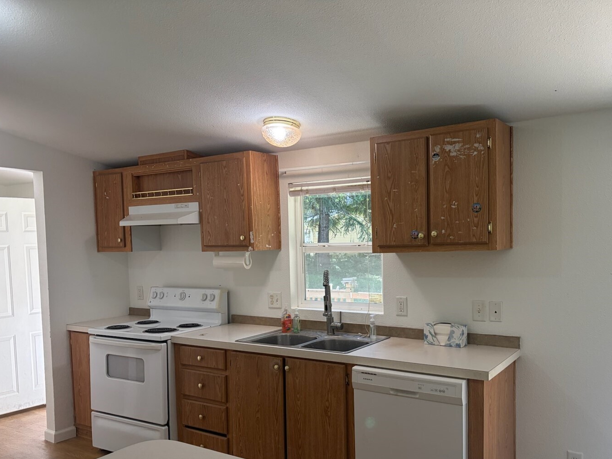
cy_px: 271
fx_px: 548
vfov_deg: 45.2
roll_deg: +1.7
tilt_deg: -3.9
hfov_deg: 58.3
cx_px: 330
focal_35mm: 31
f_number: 1.6
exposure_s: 1/220
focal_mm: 5.96
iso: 125
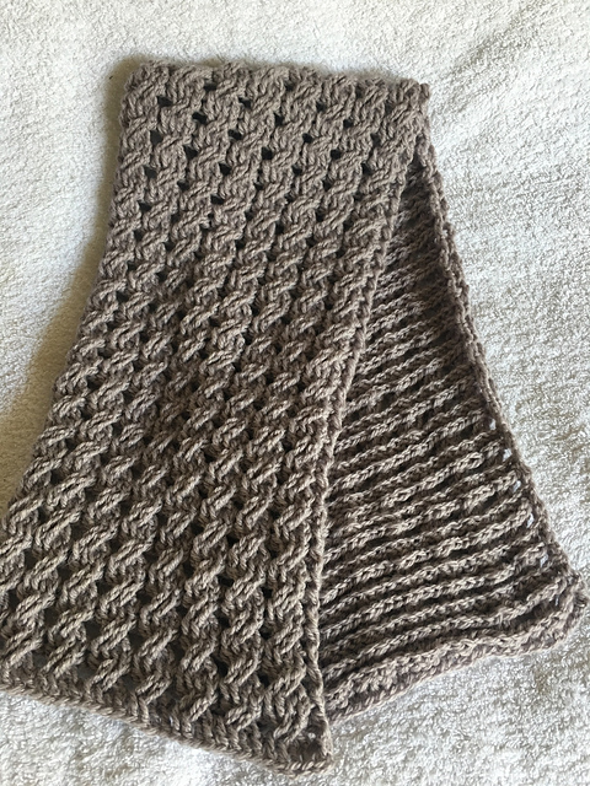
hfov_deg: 48.2
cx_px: 295
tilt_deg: -61.1
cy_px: 393
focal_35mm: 29
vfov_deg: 61.7
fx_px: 659
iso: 50
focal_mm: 4.15
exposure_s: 1/17
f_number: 2.2
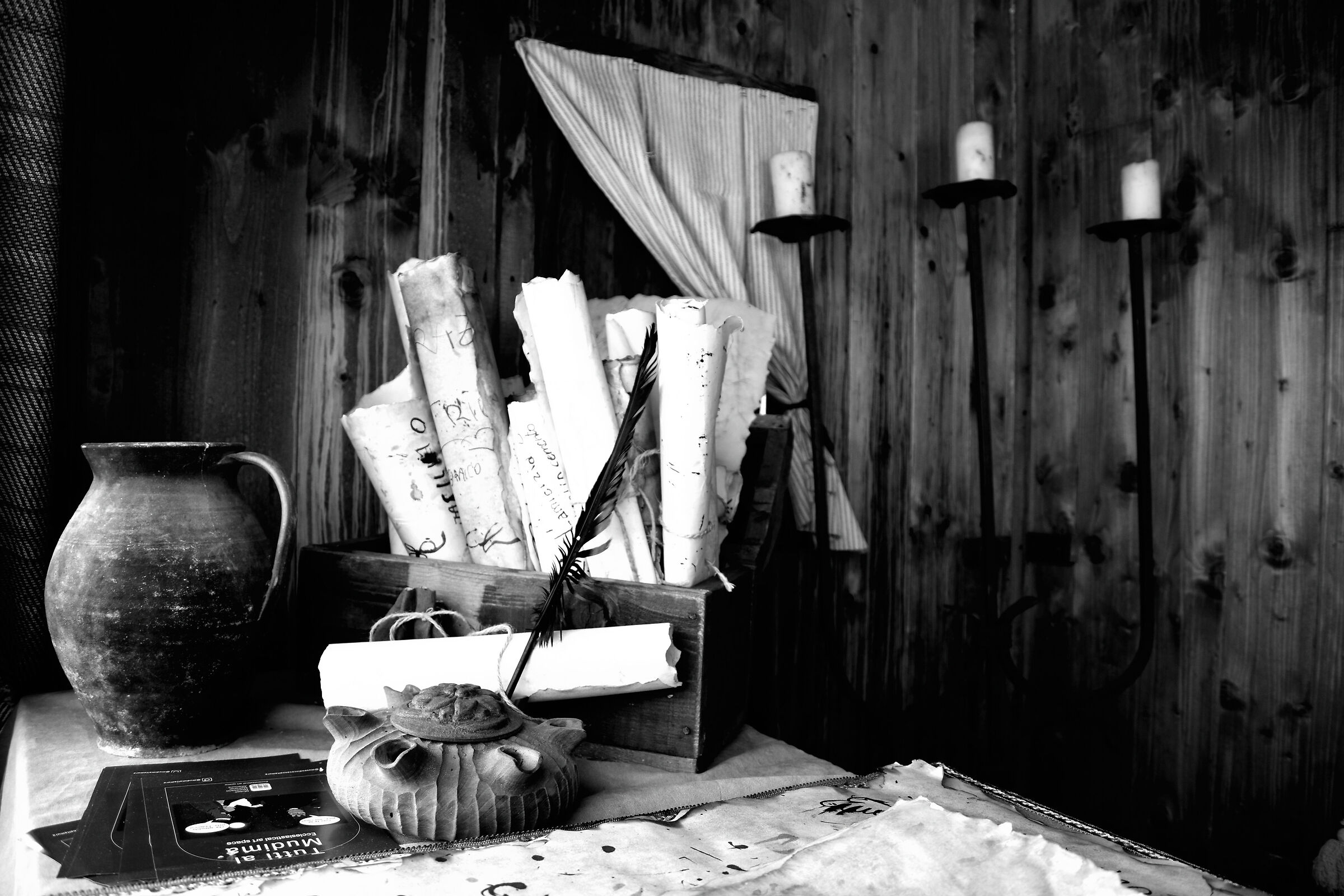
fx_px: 1008
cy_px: 448
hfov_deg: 67.4
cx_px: 672
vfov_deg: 47.9
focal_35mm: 27
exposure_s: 1/125
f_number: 3.5
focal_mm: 18
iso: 250
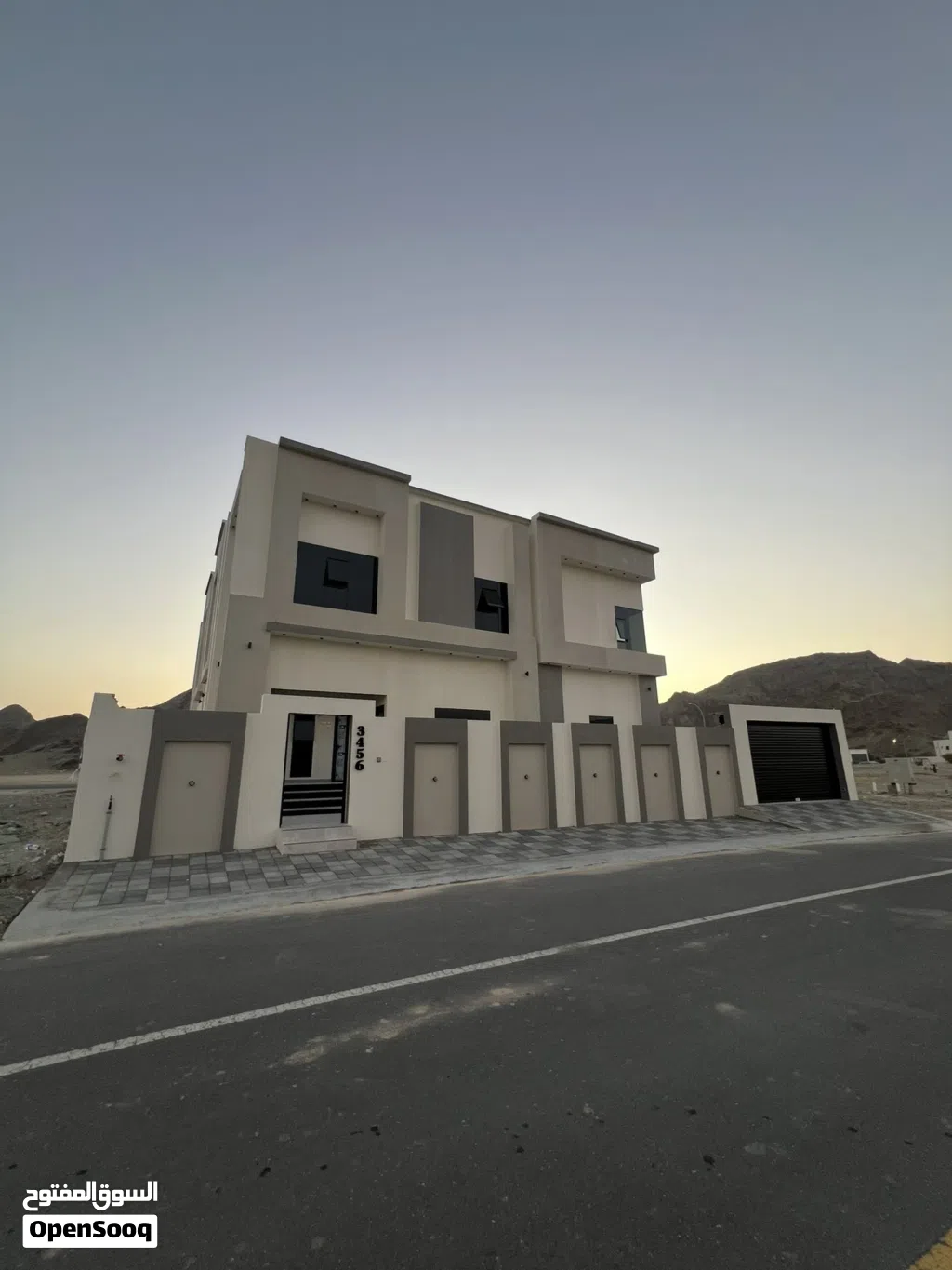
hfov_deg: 89.9
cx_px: 476
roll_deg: +0.6
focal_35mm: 13
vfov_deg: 106.2
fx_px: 477
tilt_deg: +16.0
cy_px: 635
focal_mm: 1.57
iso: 50
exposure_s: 1/48
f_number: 1.8
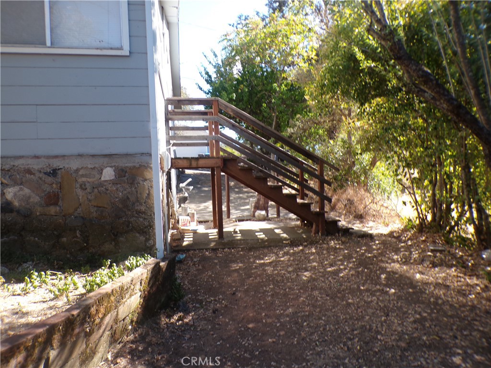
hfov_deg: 71.6
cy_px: 184
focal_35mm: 24
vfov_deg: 56.8
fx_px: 340
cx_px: 246
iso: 100
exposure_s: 1/210
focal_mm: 4.3
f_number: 3
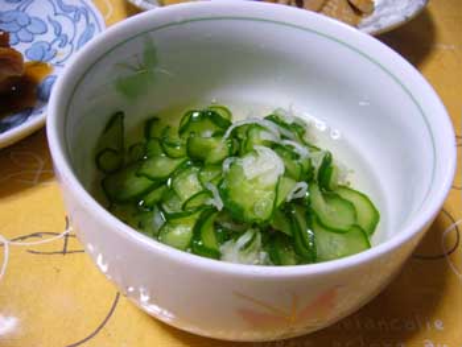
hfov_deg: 52.6
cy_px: 174
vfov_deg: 40.7
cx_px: 231
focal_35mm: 35
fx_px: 467
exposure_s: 1/15
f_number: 2.8
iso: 200
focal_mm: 5.8
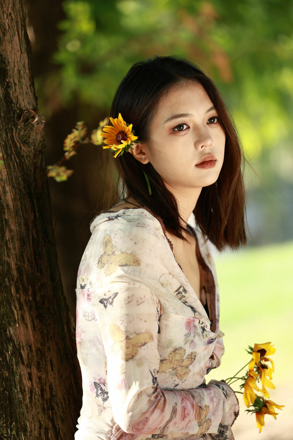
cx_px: 146
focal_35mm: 146
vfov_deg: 14.1
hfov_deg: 9.4
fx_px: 1782
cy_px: 220
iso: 200
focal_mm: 147
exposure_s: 1/125
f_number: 2.8
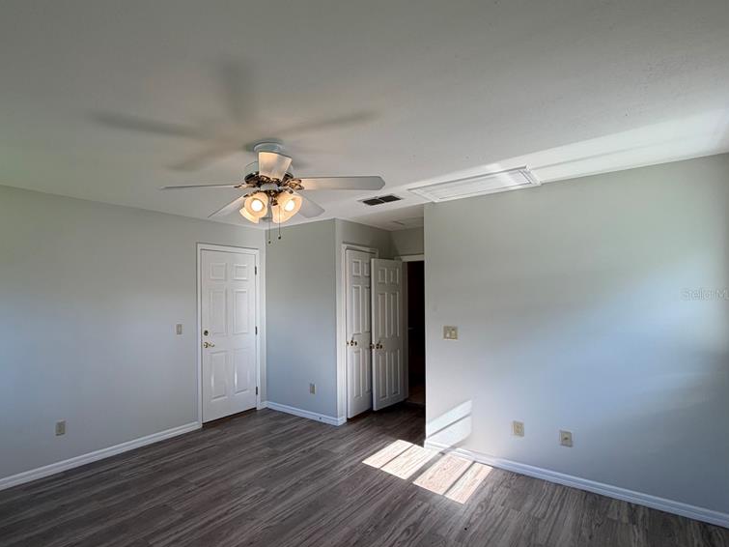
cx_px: 246
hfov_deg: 82.0
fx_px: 400
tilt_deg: +0.3
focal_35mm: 19
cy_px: 294
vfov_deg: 68.6
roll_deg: +0.8
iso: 80
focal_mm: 2.22
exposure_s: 1/120
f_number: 2.2
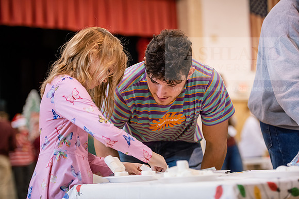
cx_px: 150
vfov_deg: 14.4
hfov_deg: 21.5
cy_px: 100
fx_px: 789
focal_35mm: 95
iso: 1250
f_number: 3.2
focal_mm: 95
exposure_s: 1/160
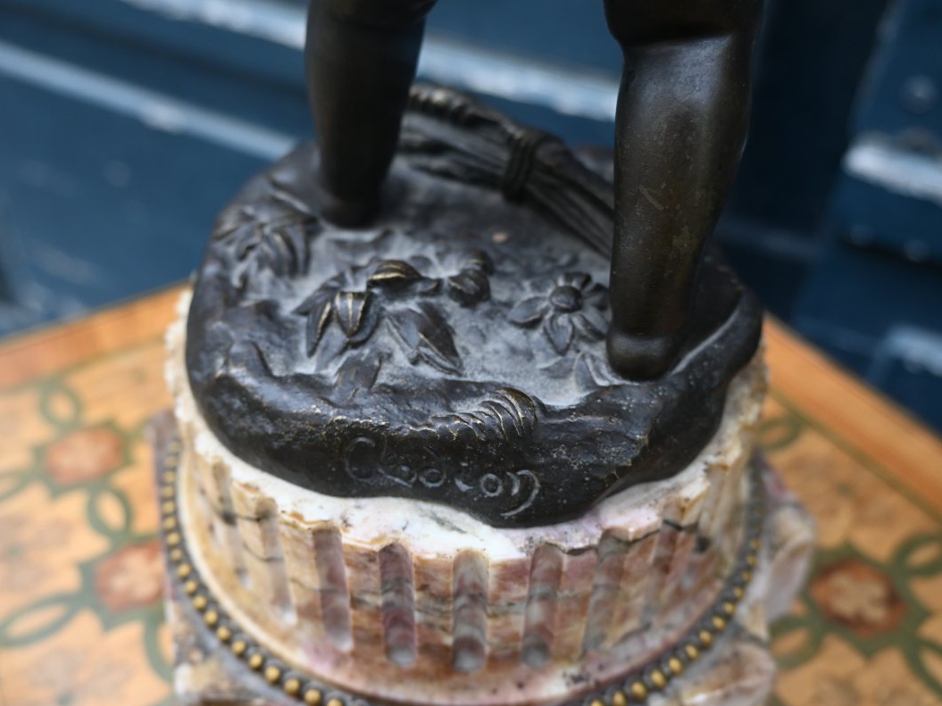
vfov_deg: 40.4
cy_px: 355
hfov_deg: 52.2
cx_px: 427
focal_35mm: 35
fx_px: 960
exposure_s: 1/250
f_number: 4
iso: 360
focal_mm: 21.5
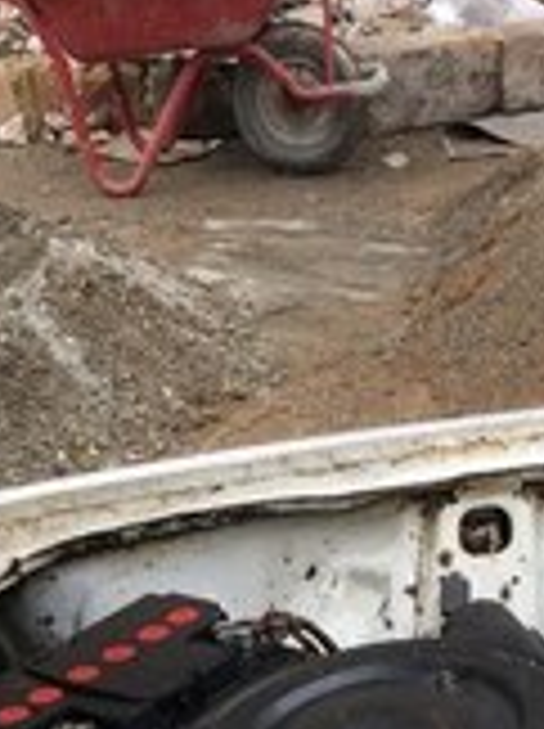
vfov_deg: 19.5
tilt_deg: -39.0
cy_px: 1062
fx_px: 1870
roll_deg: +2.2
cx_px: 405
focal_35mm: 89
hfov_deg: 16.5
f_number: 2.2
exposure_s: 1/221
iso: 25
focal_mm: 4.15
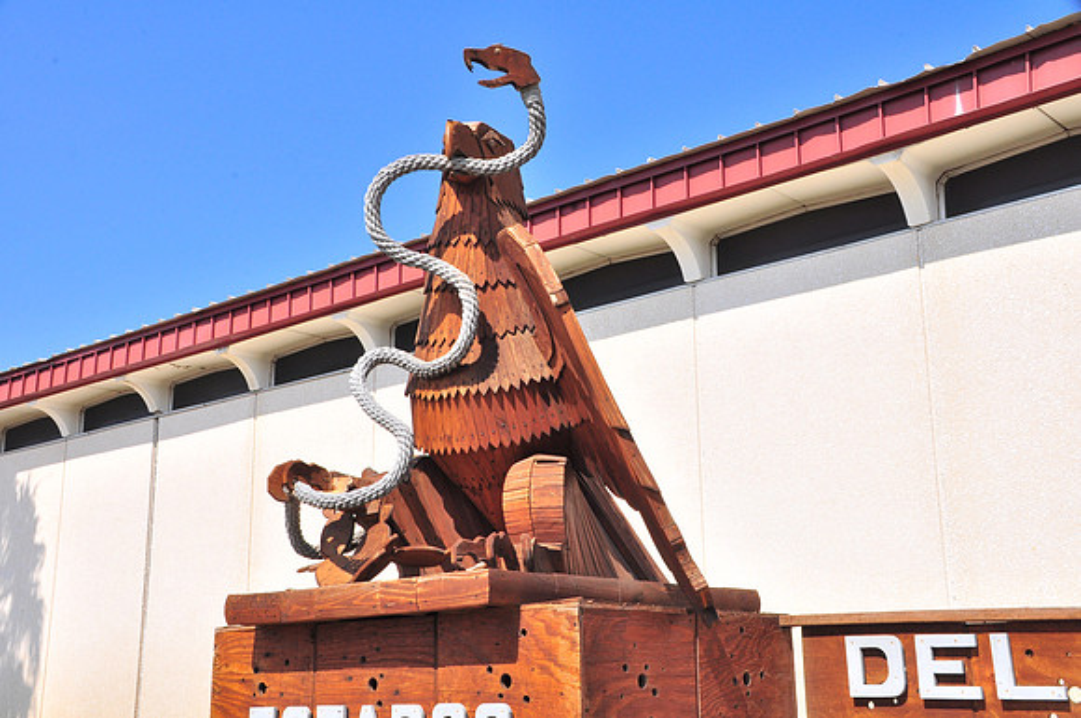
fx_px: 1259
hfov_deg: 46.5
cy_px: 359
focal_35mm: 42
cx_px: 540
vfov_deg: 31.8
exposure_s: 1/100
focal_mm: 28
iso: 280
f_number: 22
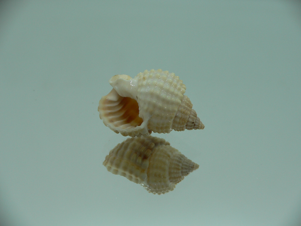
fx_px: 304
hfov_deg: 52.6
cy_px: 113
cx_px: 150
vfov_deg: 40.7
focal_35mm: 35
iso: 80
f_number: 2.8
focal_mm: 4.6
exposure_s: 1/60
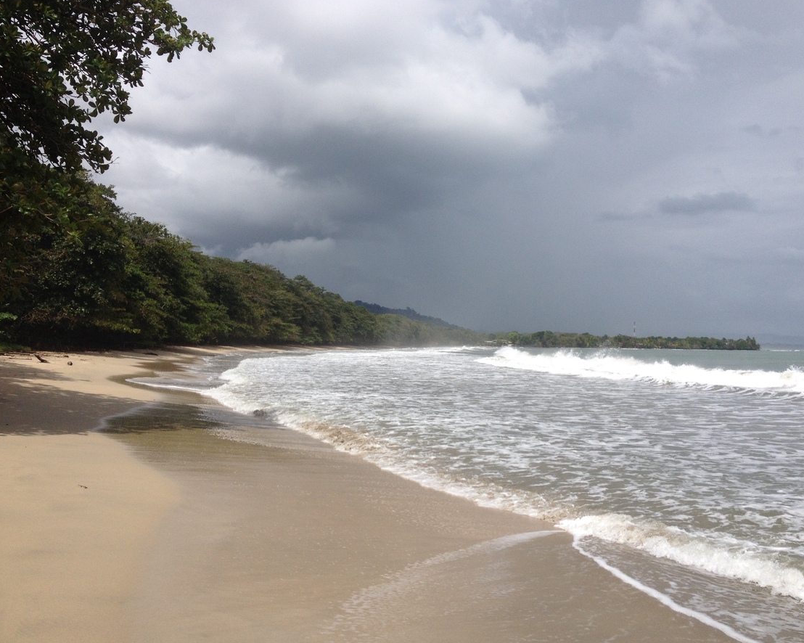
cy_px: 319
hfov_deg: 49.0
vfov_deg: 40.1
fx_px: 880
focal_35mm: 37
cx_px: 433
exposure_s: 1/3953
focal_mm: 4.28
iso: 50
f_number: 2.4
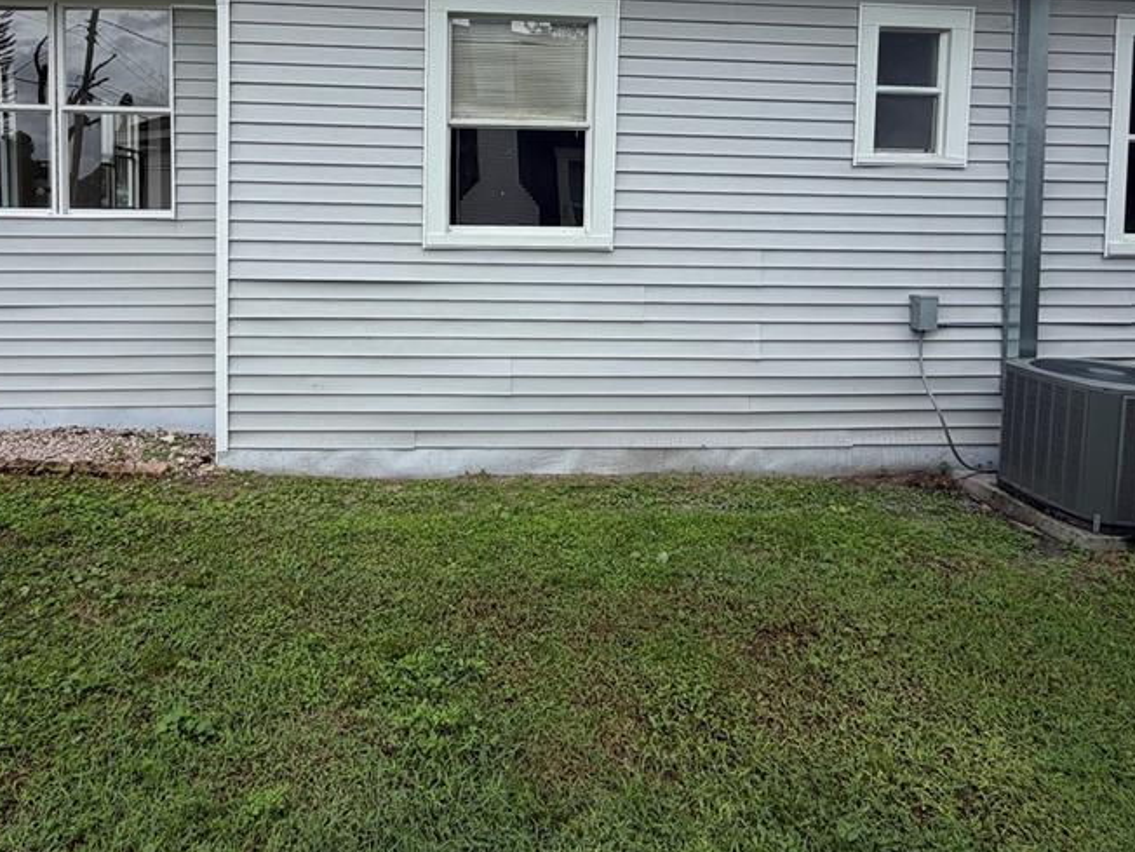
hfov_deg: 75.8
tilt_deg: -2.7
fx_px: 721
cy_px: 242
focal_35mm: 22
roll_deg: +0.4
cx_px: 477
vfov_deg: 58.7
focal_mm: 2.22
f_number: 2.2
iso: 32
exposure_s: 1/770
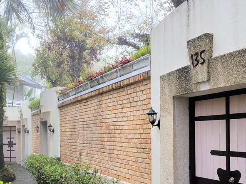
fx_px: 313
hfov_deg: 42.9
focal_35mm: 44
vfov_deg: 32.3
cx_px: 133
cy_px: 137
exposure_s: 1/250
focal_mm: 5.4
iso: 40
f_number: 1.8
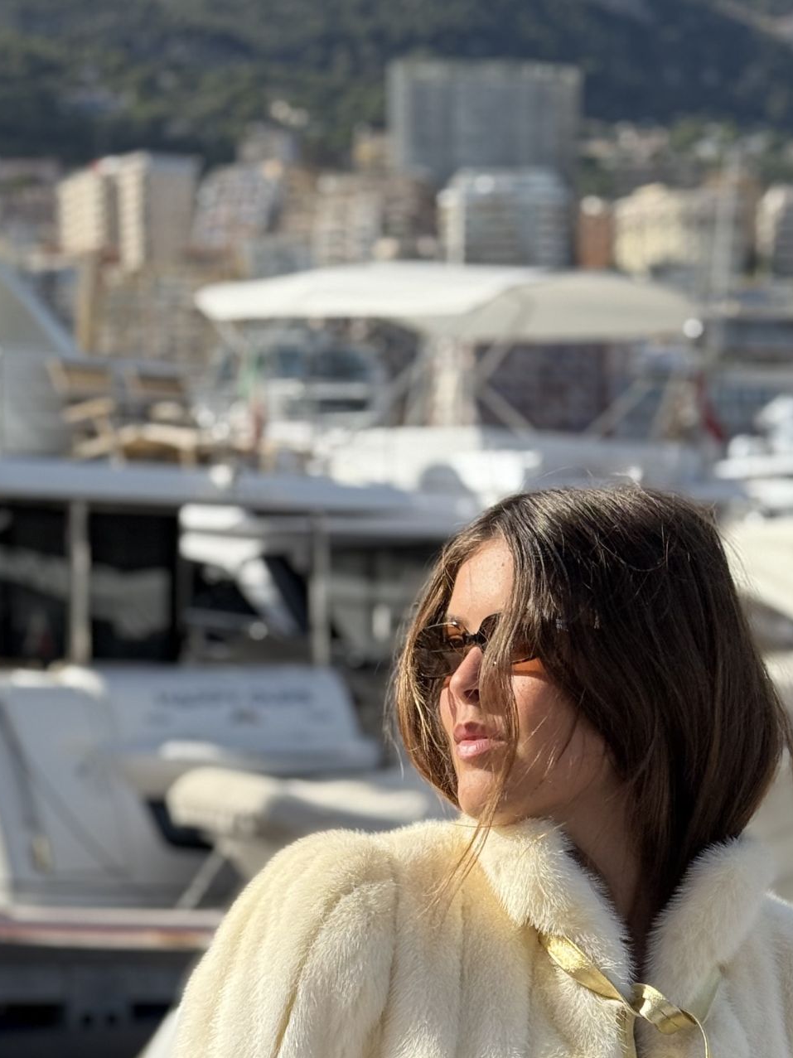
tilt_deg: -7.3
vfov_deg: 20.4
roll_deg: -0.5
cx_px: 570
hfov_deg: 15.7
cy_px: 995
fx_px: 2873
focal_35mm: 94
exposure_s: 1/6024
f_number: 1.78
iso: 80
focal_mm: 6.76
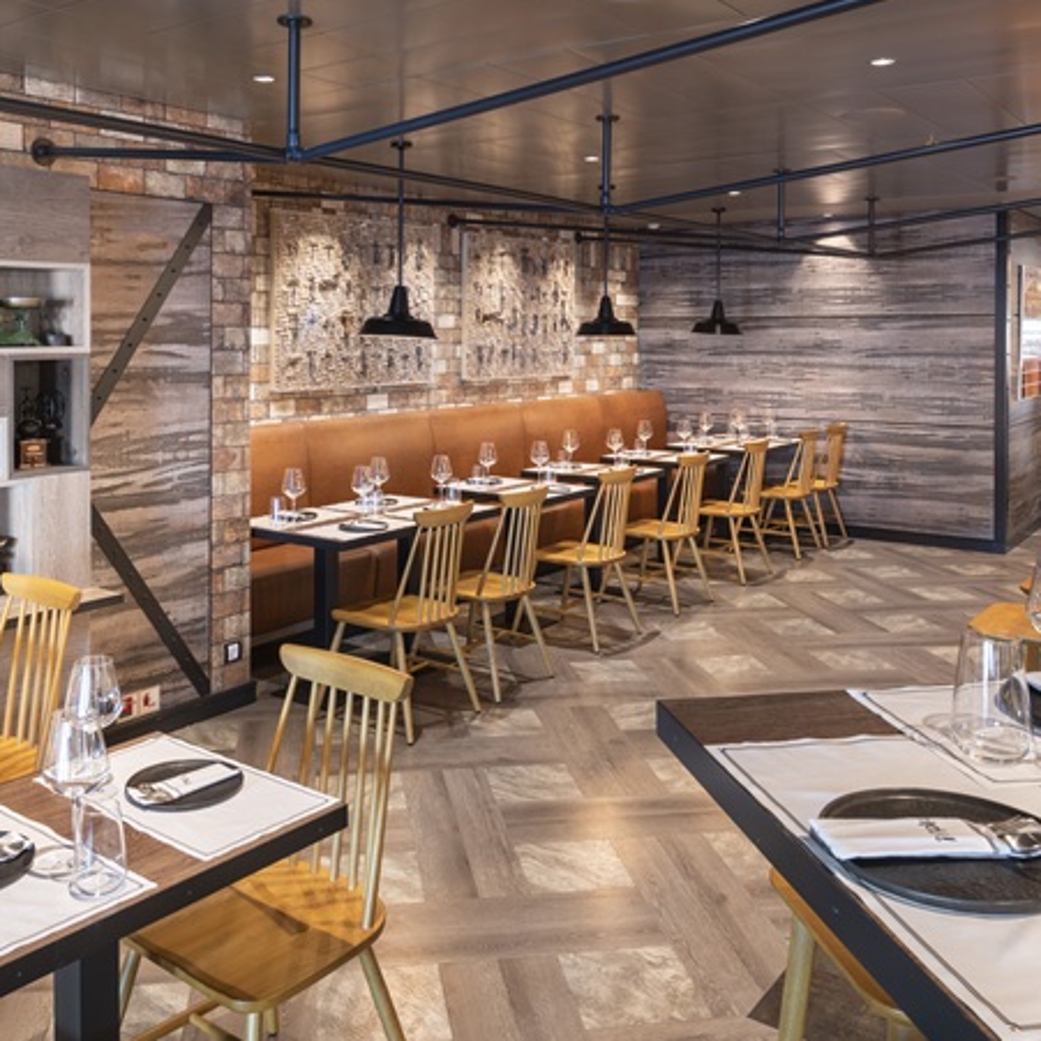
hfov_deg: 51.0
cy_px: 346
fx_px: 1089
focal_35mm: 32
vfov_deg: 50.2
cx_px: 450
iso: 200
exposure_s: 1/2
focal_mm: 17
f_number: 11
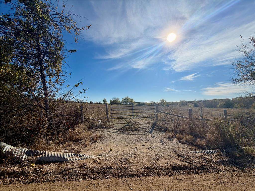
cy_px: 96
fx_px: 103
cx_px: 128
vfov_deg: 85.7
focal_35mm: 14
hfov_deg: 102.1
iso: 20
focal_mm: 2.22
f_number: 2.2
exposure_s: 1/1961
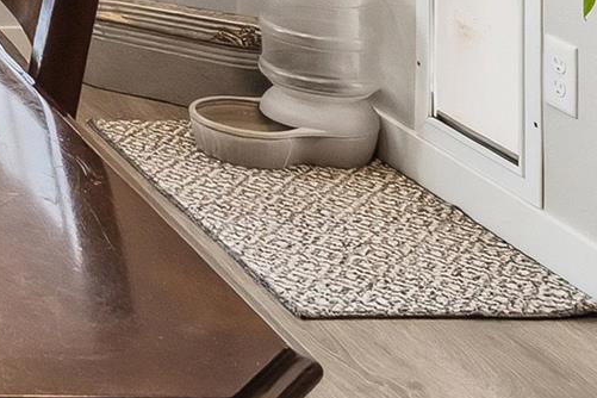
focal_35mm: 92
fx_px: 1526
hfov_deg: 17.8
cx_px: -471
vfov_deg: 12.9
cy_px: -404
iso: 250
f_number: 8
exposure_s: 1/30
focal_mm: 10
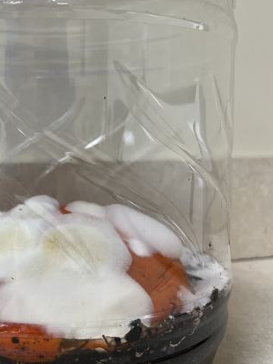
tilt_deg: -3.2
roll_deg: -0.3
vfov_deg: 42.9
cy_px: 157
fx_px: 463
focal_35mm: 44
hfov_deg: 32.0
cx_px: 58
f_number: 1.5
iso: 80
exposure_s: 1/120
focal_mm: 5.7
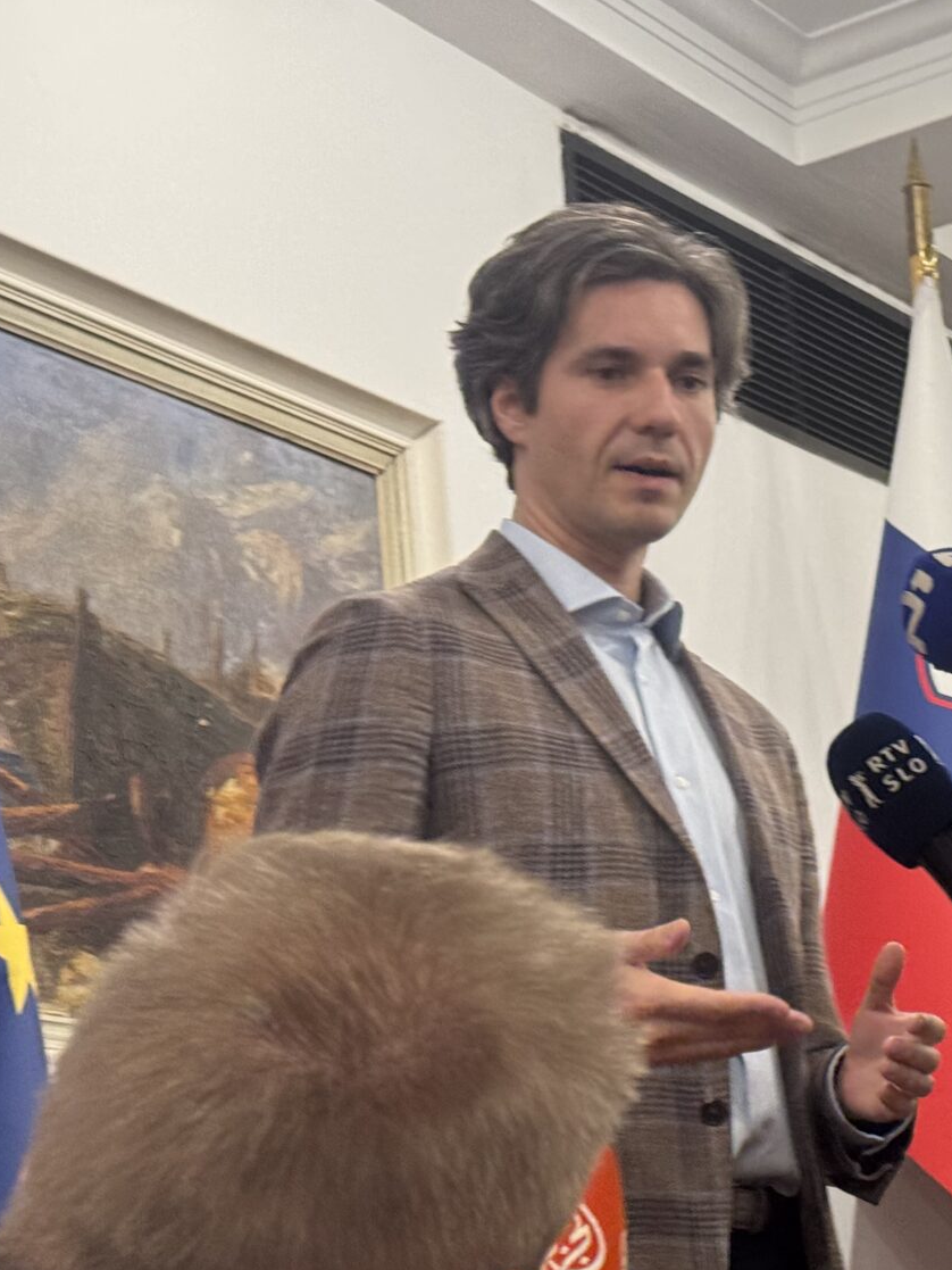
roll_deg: +6.2
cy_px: 862
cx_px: 1151
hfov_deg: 16.1
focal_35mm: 88
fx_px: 3226
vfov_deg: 22.1
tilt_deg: +12.3
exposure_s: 1/56
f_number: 1.78
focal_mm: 6.76
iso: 250
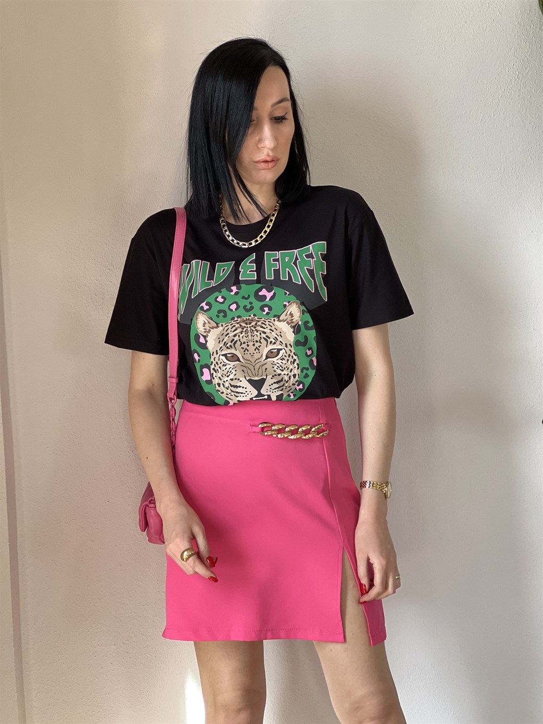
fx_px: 1610
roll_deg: +2.7
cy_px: 362
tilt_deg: -6.6
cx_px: 272
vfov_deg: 25.3
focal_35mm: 77
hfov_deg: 19.1
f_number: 2.8
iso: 160
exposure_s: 1/121
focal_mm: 9
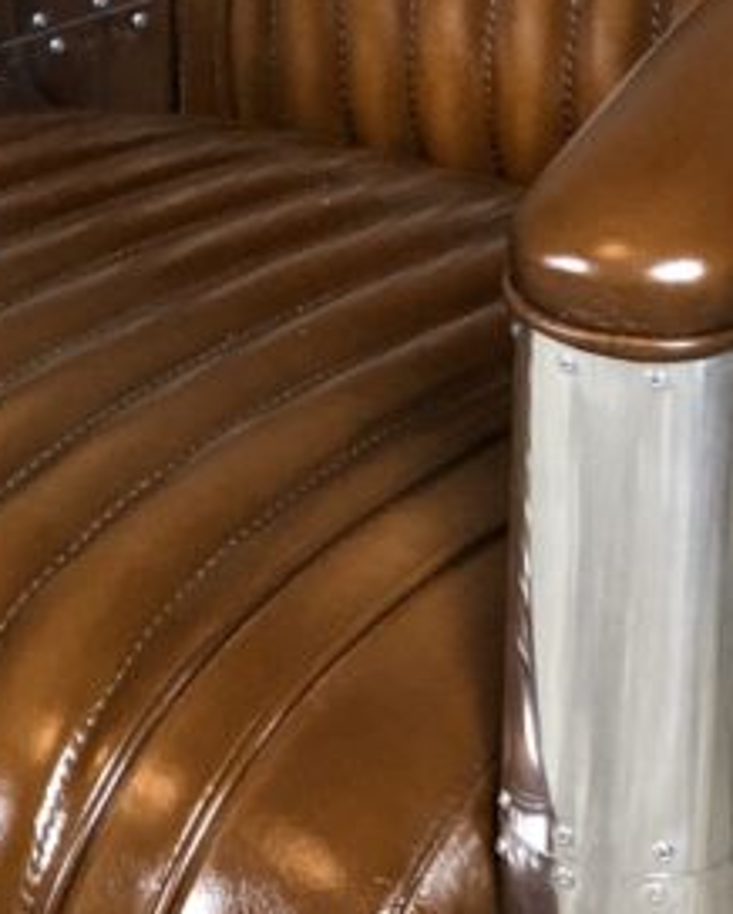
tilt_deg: -23.7
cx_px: 222
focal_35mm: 191
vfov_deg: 10.1
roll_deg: +2.0
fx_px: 5174
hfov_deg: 8.1
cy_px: 356
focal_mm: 6
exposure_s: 1/10
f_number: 2.4
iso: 160
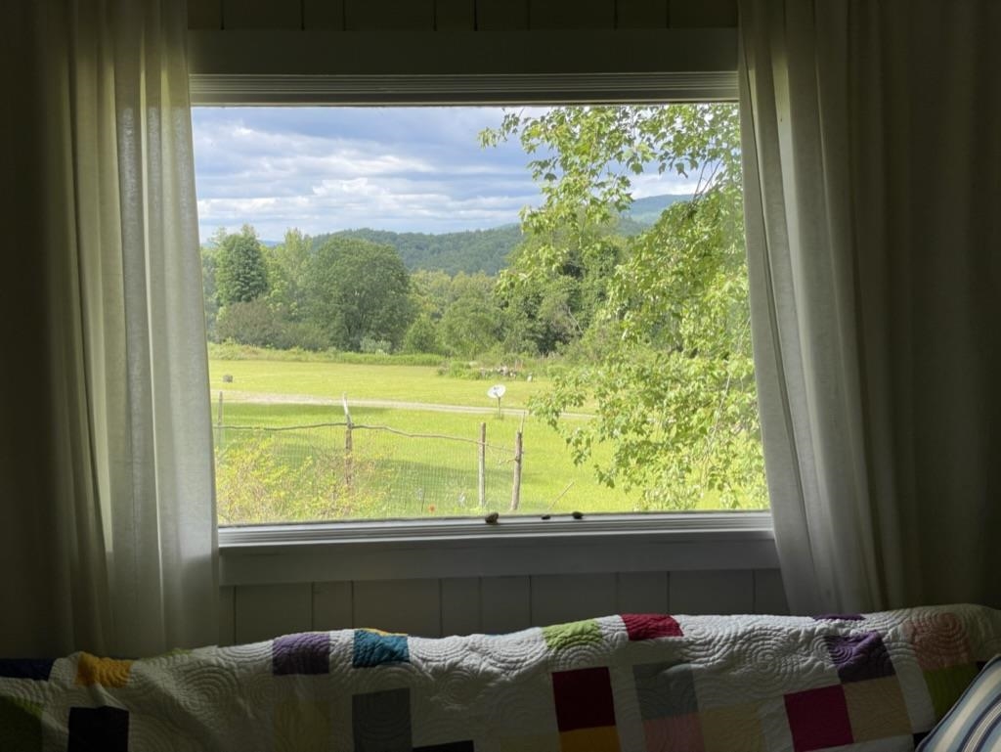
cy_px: 376
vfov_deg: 28.1
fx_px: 1504
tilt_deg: -3.5
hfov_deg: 36.8
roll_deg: +0.4
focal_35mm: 52
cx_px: 500
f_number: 2
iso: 25
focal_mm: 6
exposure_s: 1/384
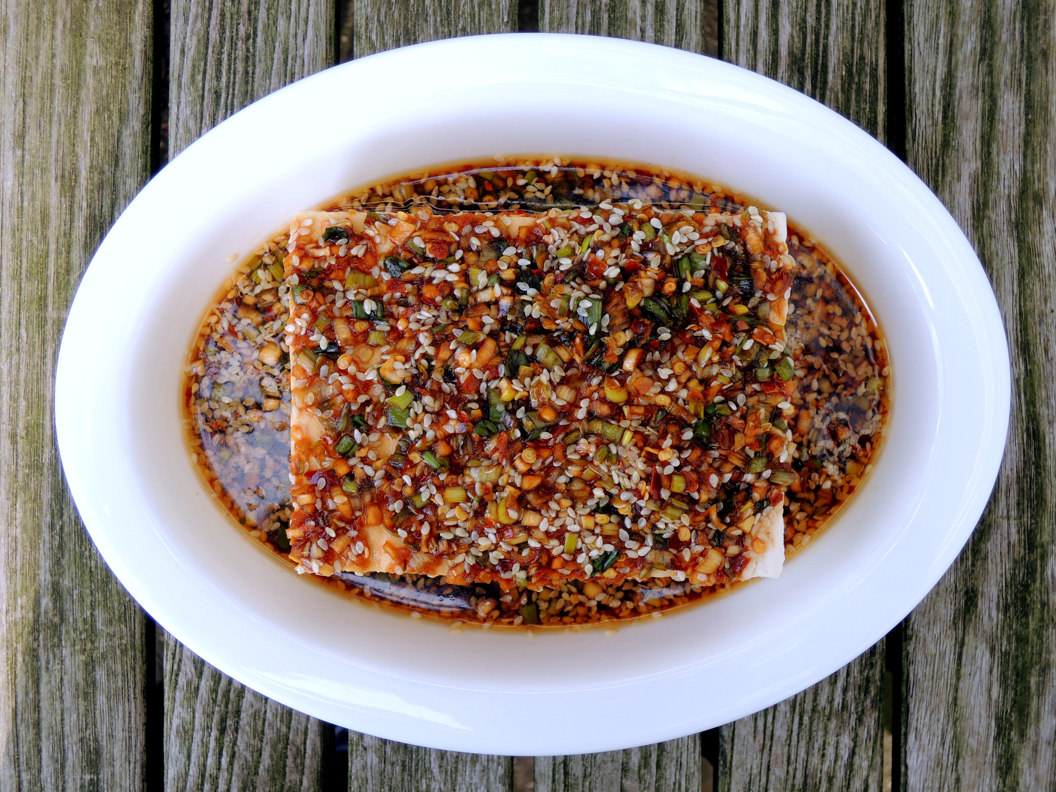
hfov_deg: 46.8
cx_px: 528
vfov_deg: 36.0
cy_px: 396
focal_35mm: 40
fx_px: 1220
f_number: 3.3
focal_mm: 7.2
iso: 100
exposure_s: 1/60
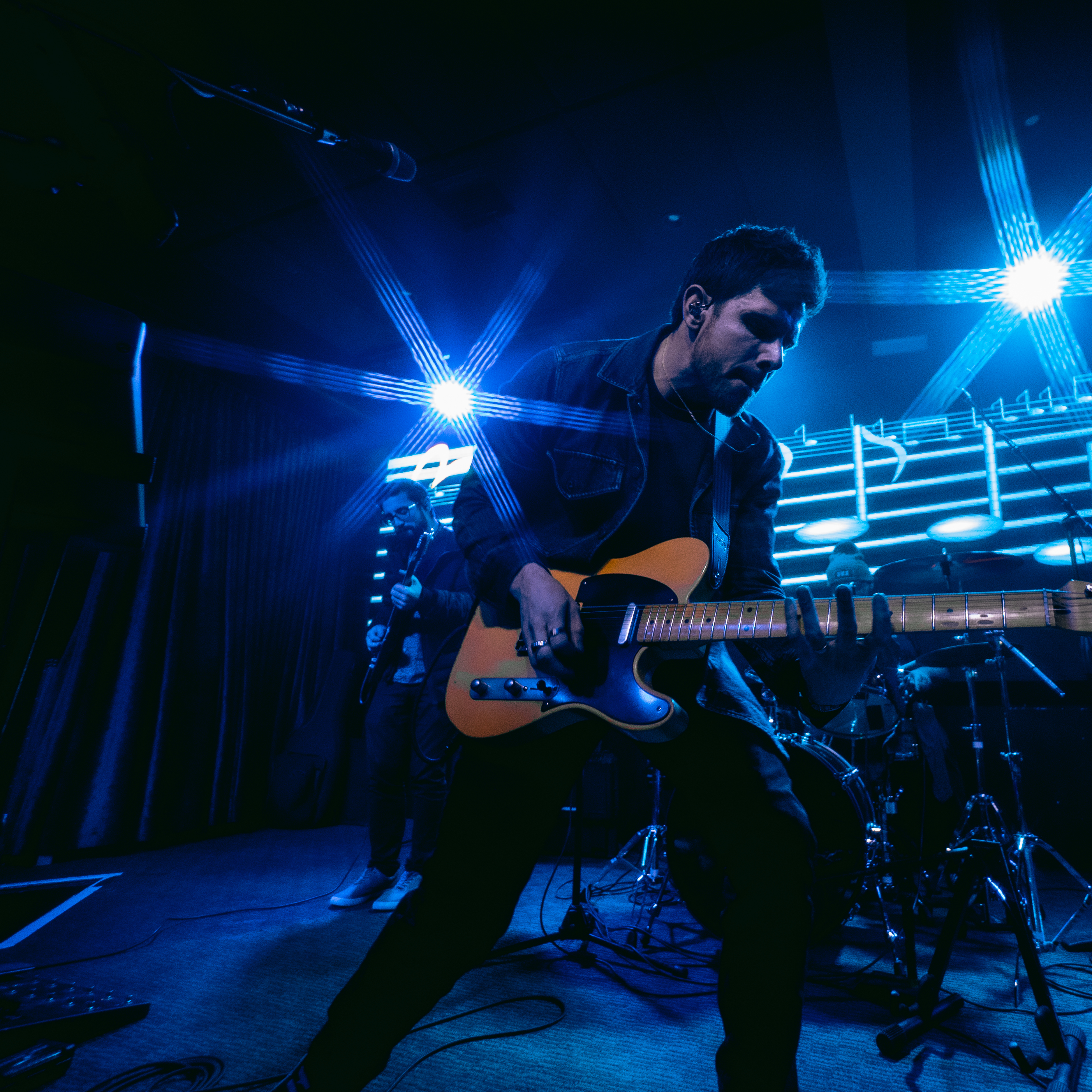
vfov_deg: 80.7
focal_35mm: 18
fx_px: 642
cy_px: 547
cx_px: 685
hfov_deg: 79.2
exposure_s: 1/200
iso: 4000
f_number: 4
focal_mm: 14
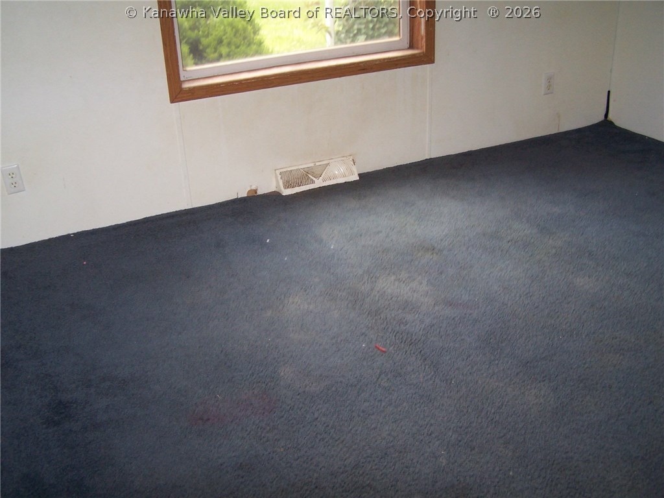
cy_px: 249
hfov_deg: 49.0
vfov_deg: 37.7
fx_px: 729
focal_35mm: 38
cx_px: 332
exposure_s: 1/60
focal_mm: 6.3
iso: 140
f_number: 2.8
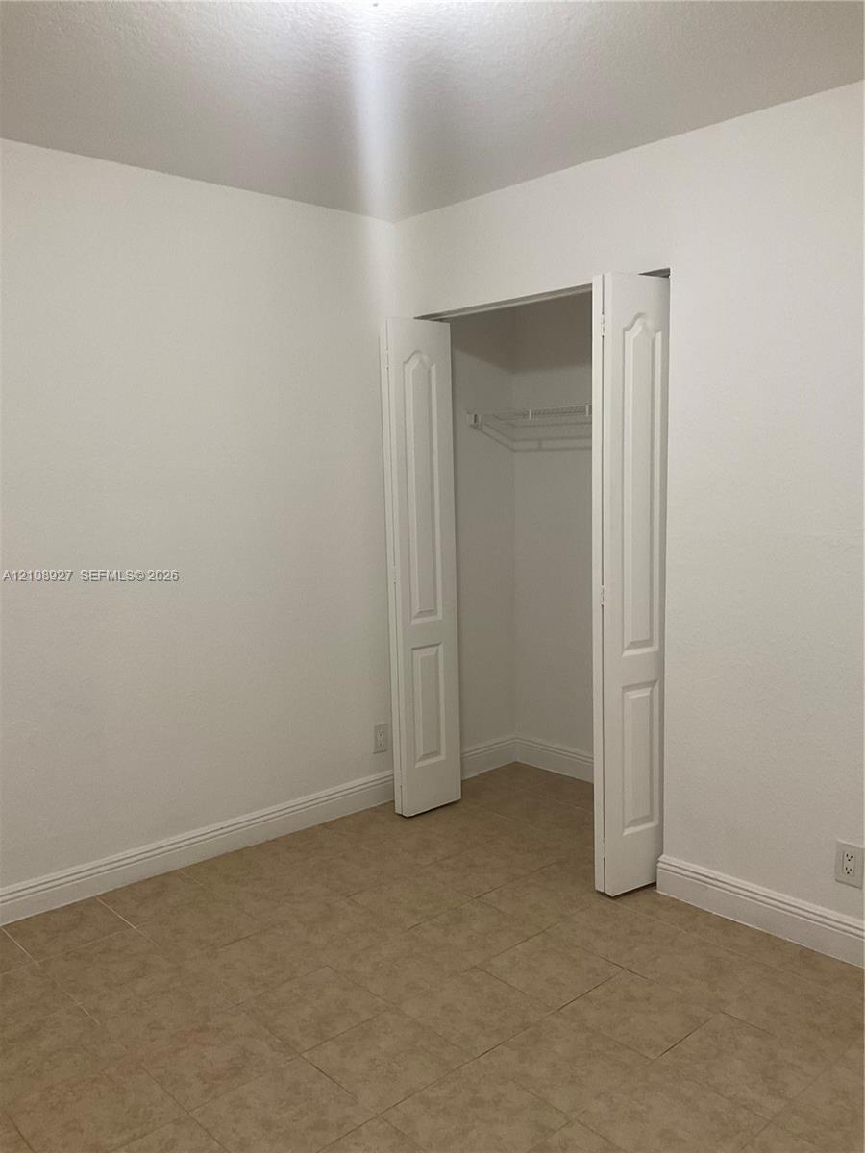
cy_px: 576
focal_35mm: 29
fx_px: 966
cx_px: 432
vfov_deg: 61.7
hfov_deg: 48.2
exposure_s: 1/60
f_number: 1.8
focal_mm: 3
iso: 100
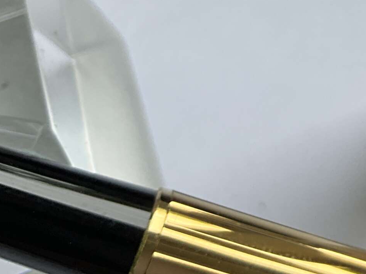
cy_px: -64
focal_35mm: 78
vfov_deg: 17.9
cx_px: 453
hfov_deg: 22.8
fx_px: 825
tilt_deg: -59.2
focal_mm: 3
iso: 20
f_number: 1.8
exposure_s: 1/209
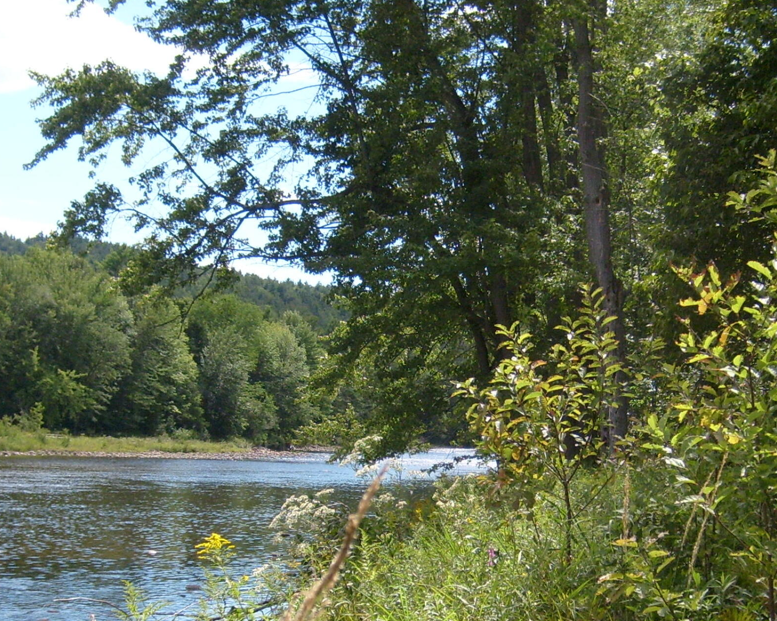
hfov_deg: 29.1
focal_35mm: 65
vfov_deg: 23.2
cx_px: 457
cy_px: 492
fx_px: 1494
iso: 80
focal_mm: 5.8
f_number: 7.1
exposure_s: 1/180
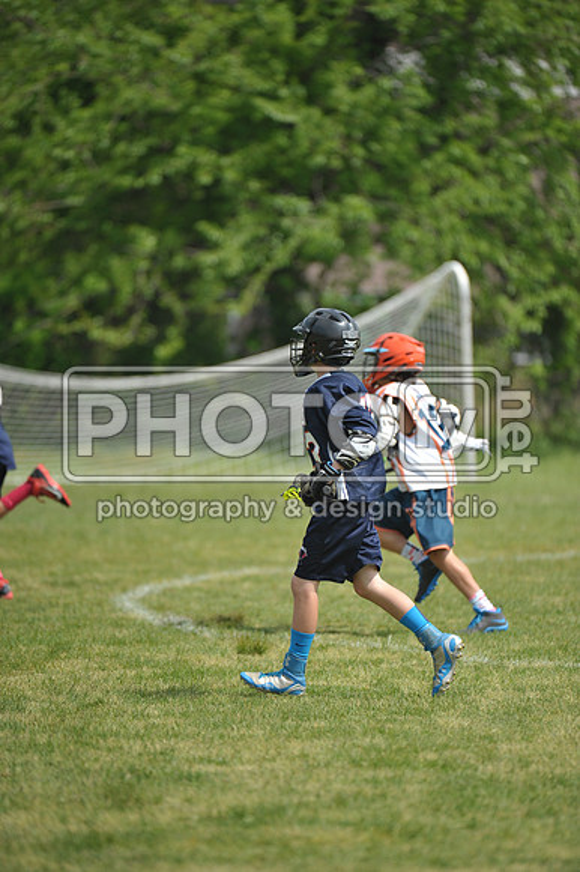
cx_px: 290
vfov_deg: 6.1
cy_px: 436
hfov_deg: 4.0
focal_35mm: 340
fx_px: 8226
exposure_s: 1/3200
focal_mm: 340
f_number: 4
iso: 640
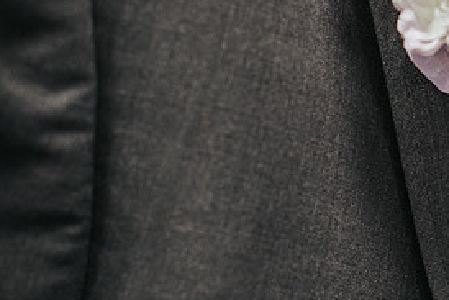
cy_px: 60
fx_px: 1323
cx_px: 447
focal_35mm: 106
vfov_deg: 12.9
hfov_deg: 18.8
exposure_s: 1/25
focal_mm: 50
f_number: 3.2
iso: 1000
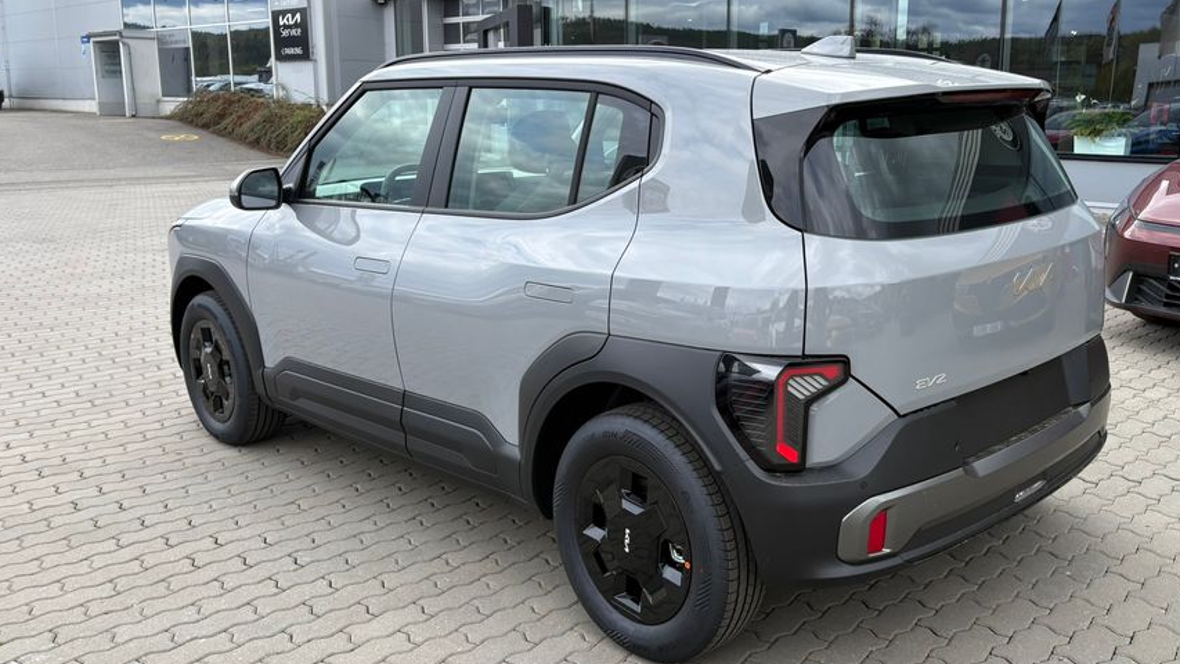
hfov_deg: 57.7
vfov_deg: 34.6
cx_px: 690
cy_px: 307
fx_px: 1064
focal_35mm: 34
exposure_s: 1/1032
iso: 50
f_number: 1.6
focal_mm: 5.96
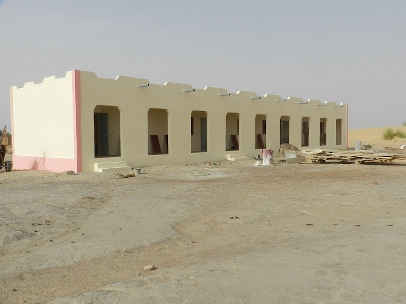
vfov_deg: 44.2
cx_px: 203
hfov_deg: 56.8
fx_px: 375
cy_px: 152
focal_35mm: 32
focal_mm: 5.6
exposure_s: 1/1000
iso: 160
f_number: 5
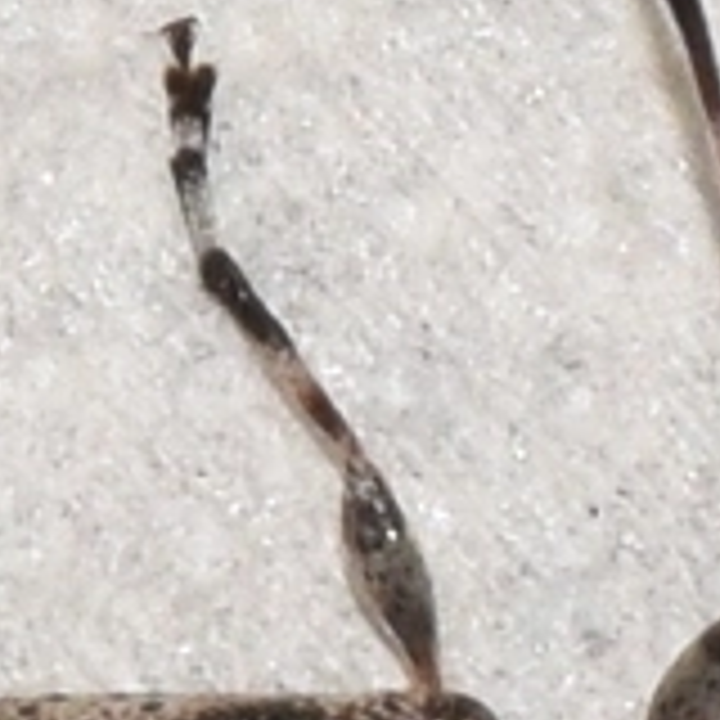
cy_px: 734
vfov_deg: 2.5
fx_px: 16755
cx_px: 266
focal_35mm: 712
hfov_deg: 2.5
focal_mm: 140
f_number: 14
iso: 500
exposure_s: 1/60
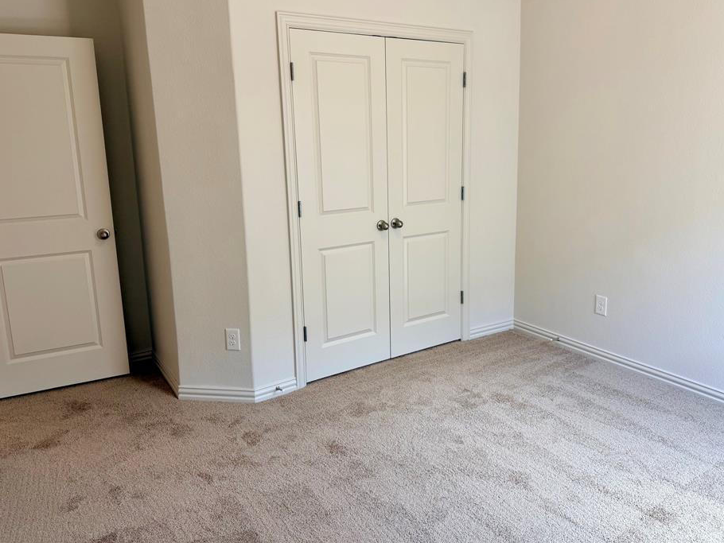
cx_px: 394
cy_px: 239
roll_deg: +1.8
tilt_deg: -10.1
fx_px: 565
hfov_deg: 65.2
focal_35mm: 27
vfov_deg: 51.3
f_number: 1.78
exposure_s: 1/120
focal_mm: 6.76
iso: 100
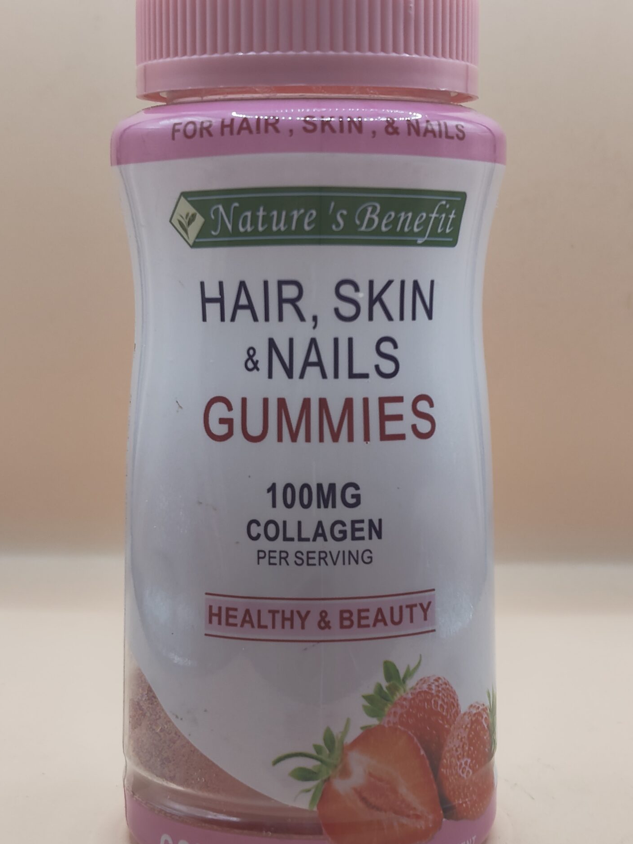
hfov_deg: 21.6
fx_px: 1658
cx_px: 320
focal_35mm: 68
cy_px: 438
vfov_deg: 28.6
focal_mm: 5.56
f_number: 1.88
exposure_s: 1/100
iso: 158
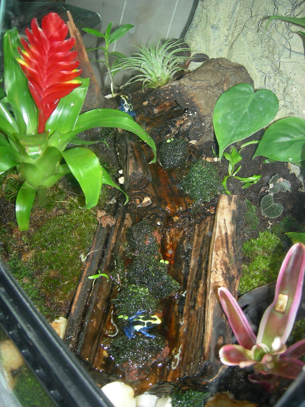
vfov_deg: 51.4
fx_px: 423
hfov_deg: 39.7
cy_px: 204
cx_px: 152
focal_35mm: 36
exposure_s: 1/60.1
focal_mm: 7.5
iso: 64
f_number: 2.7
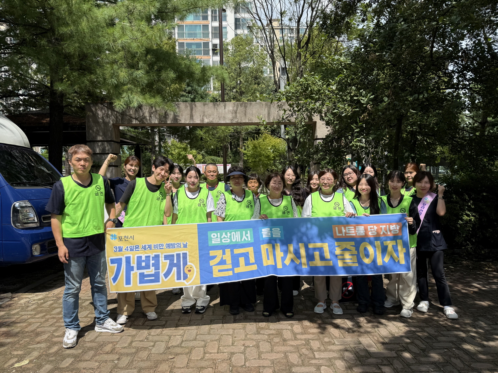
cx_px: 249
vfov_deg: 56.8
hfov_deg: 71.6
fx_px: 345
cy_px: 186
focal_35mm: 24
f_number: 1.78
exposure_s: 1/3584
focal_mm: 6.76
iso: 80
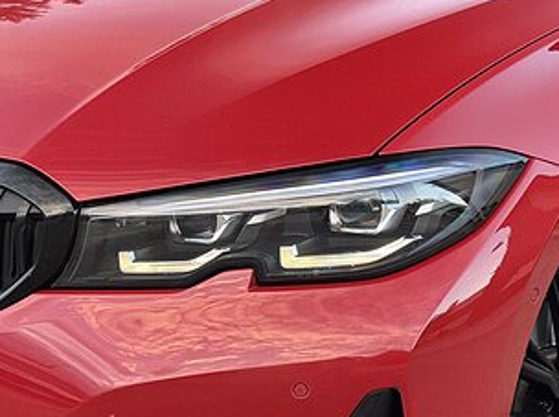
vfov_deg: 10.6
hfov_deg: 14.2
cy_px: 255
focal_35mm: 139
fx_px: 2241
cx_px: 338
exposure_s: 1/54
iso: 320
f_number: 2.8
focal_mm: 9
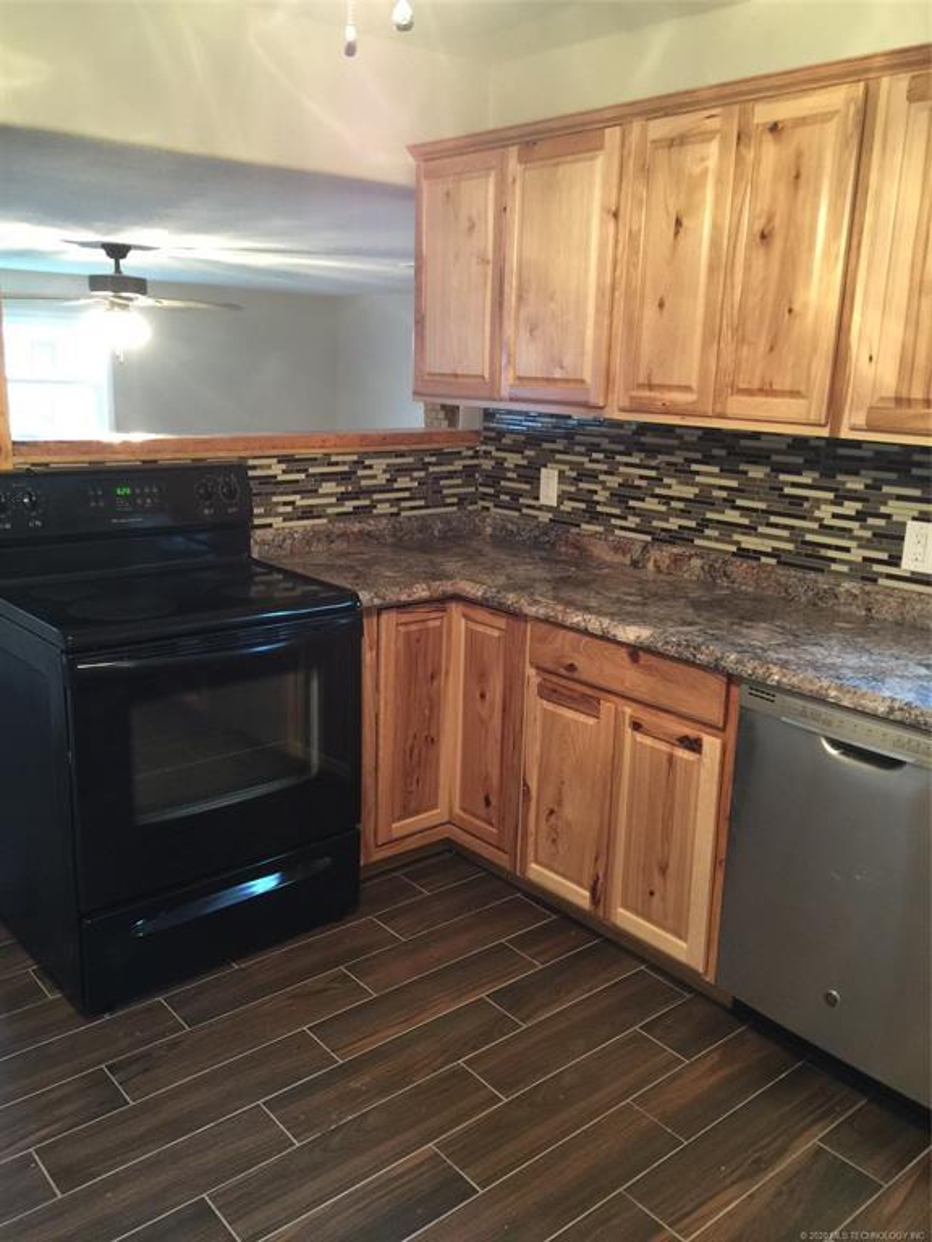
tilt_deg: -14.3
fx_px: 1041
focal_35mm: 29
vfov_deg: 61.7
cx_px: 466
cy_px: 621
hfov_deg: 48.2
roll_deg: -2.2
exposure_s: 1/4
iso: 80
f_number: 2.2
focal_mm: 4.15
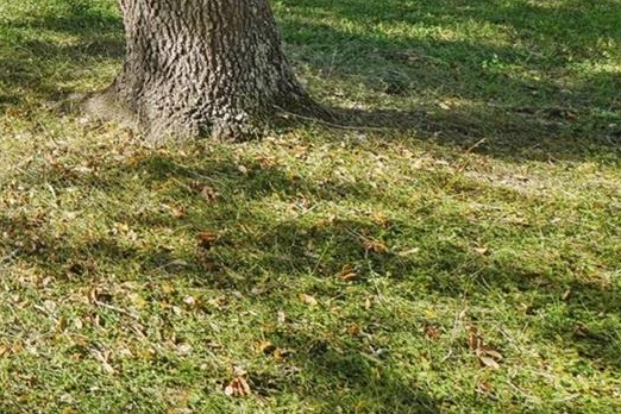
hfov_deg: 27.7
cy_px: -120
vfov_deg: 23.7
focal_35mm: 51
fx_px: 872
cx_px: -296
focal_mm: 11
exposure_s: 1/320
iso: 400
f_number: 8
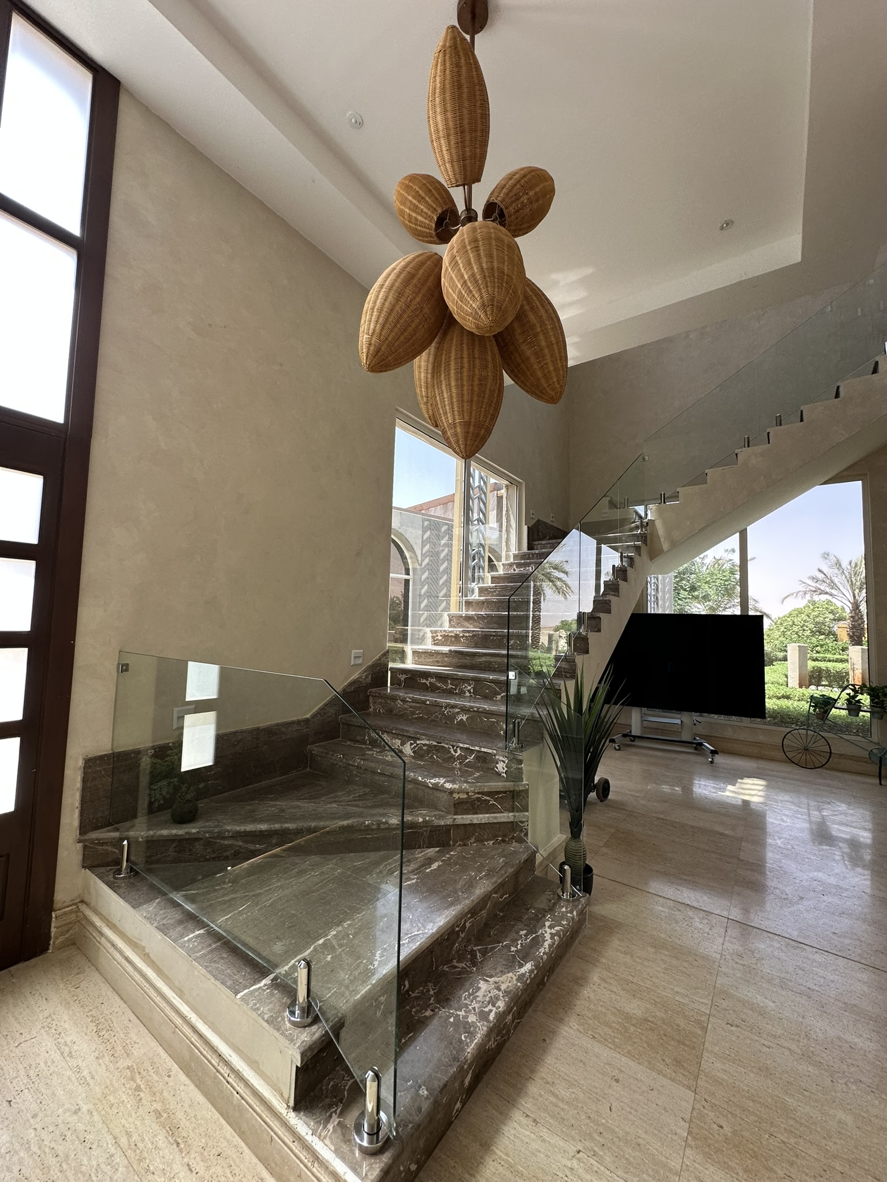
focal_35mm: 14
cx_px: 444
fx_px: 478
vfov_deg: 102.1
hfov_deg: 85.7
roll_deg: +0.5
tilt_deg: +4.3
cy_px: 591
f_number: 2.2
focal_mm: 2.22
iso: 80
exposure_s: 1/99
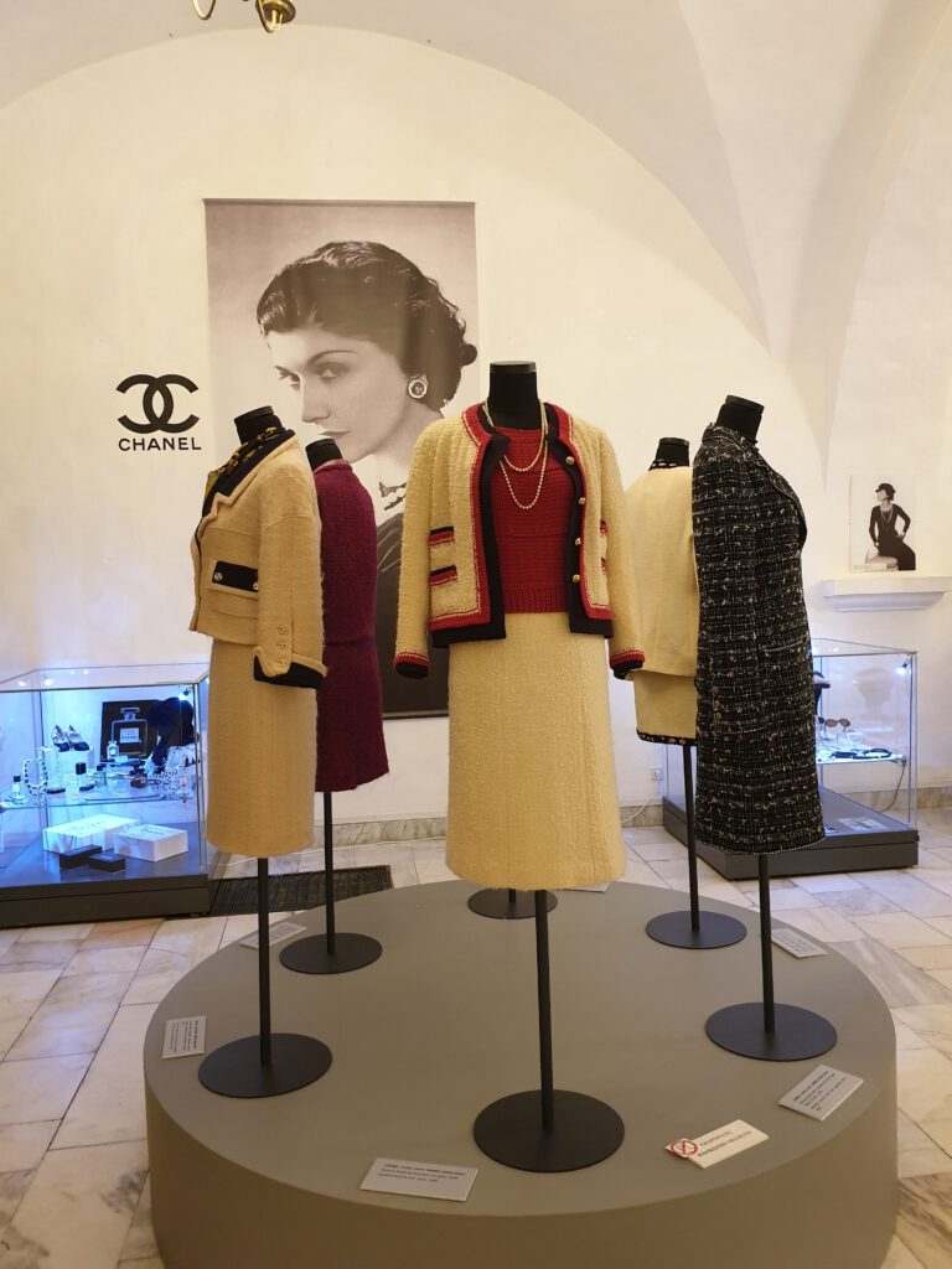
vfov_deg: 67.3
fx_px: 953
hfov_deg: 53.1
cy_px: 634
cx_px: 476
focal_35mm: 26
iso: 320
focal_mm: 4.3
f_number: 2.4
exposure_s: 1/33
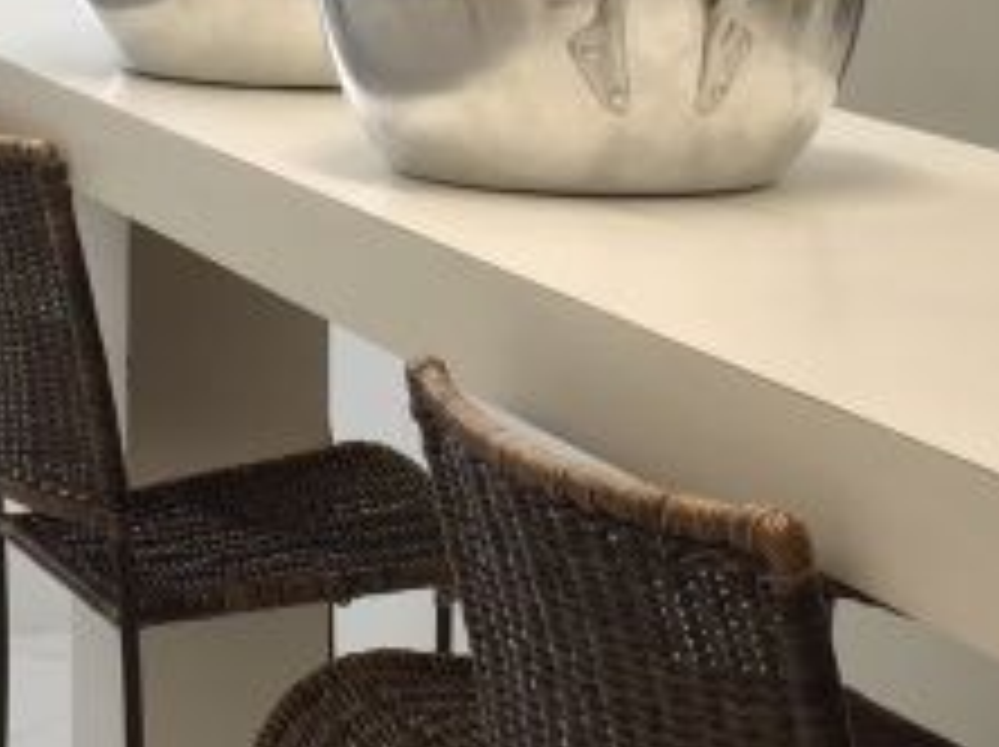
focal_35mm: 134
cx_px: -40
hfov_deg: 14.5
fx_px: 3863
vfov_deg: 10.7
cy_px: -328
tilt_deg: +0.2
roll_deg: -1.6
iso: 32
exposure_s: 1/30
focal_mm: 4.15
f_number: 2.2
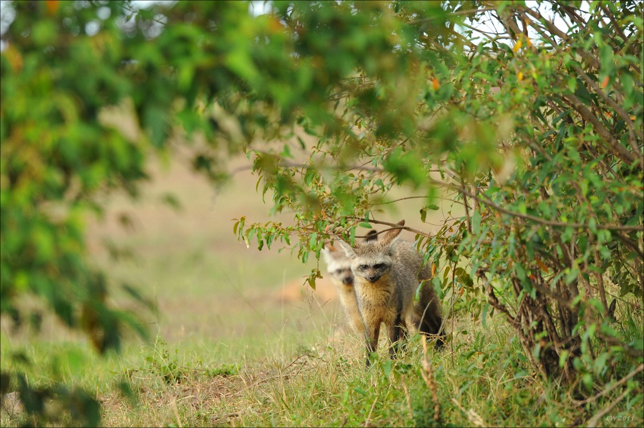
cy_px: 214
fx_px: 8937
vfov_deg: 2.7
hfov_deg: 4.1
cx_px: 322
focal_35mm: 500
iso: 800
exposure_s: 1/1000
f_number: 5
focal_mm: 500
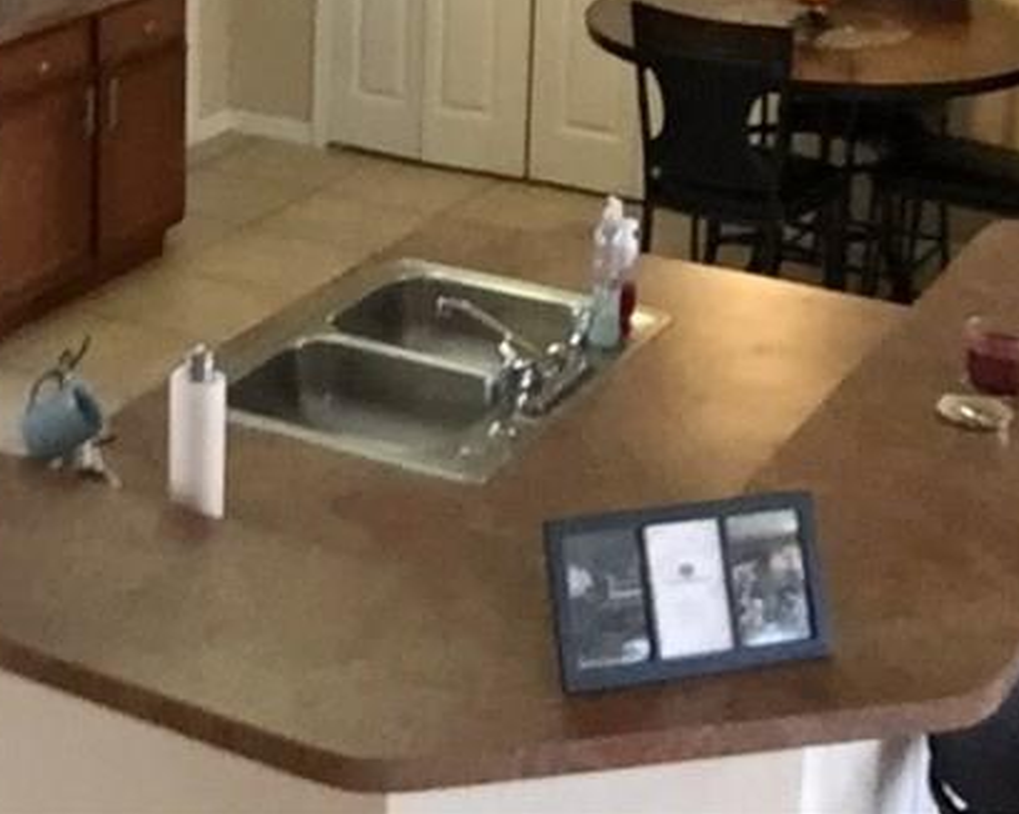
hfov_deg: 24.6
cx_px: 162
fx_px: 2291
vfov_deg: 19.1
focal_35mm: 76
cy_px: -140
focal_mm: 2.65
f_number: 2.2
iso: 200
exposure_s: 1/30
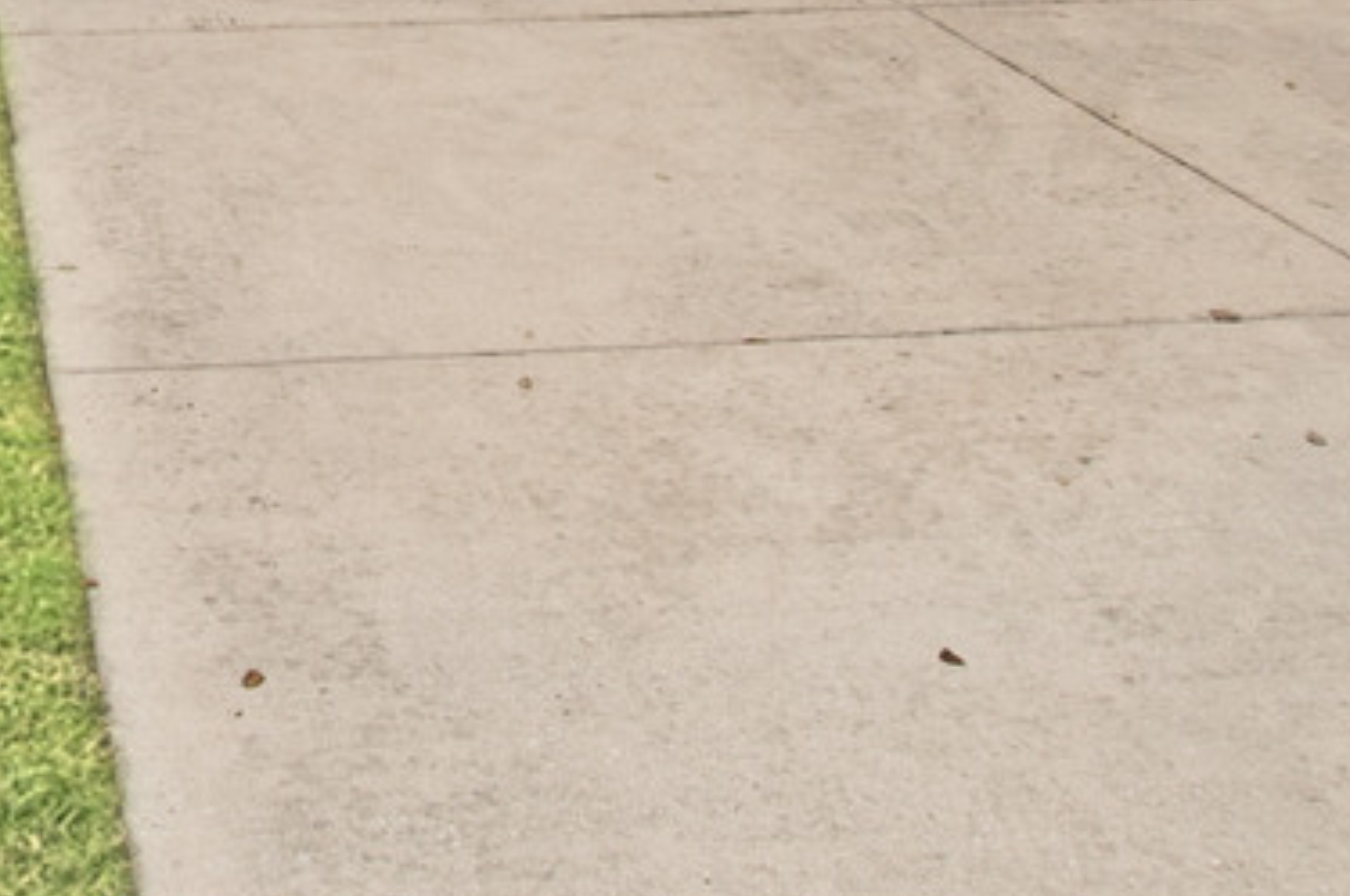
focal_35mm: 65
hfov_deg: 28.6
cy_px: -417
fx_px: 2434
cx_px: -79
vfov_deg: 18.6
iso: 100
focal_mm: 10
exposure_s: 1/250
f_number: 8
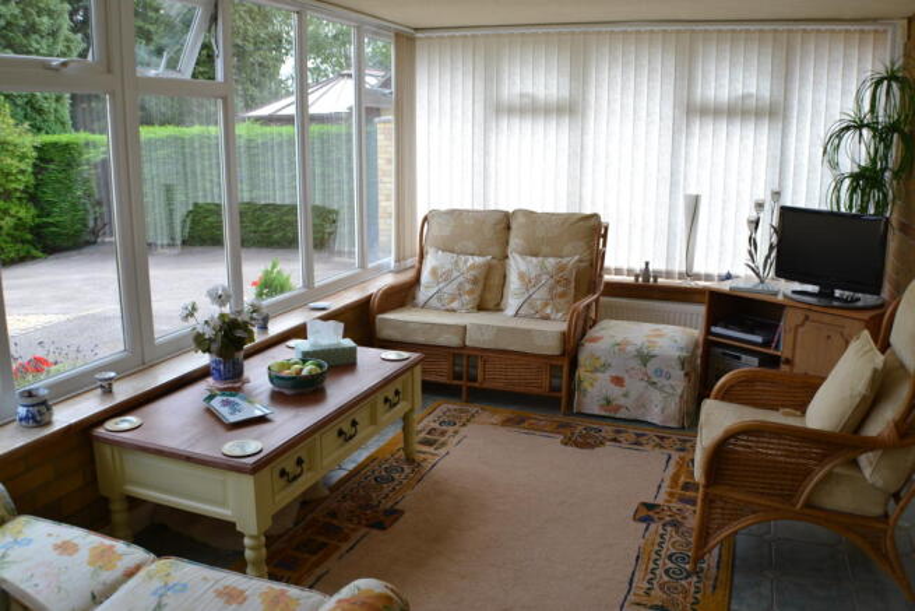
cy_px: 306
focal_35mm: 39
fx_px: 991
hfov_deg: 49.5
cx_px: 458
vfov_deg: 34.2
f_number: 5.6
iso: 200
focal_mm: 26
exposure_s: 1/125
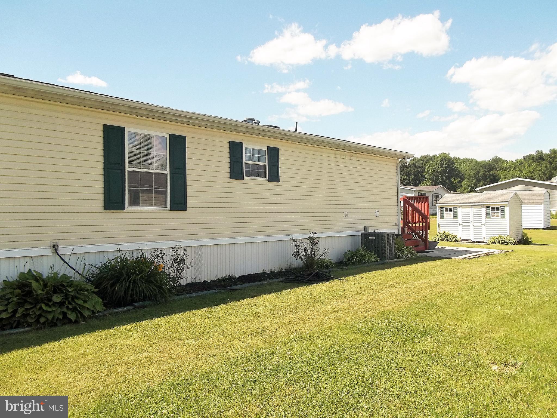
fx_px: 515
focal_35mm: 32
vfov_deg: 44.2
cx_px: 278
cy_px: 209
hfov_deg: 56.8
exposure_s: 1/160
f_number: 8.8
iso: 80
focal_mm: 5.7
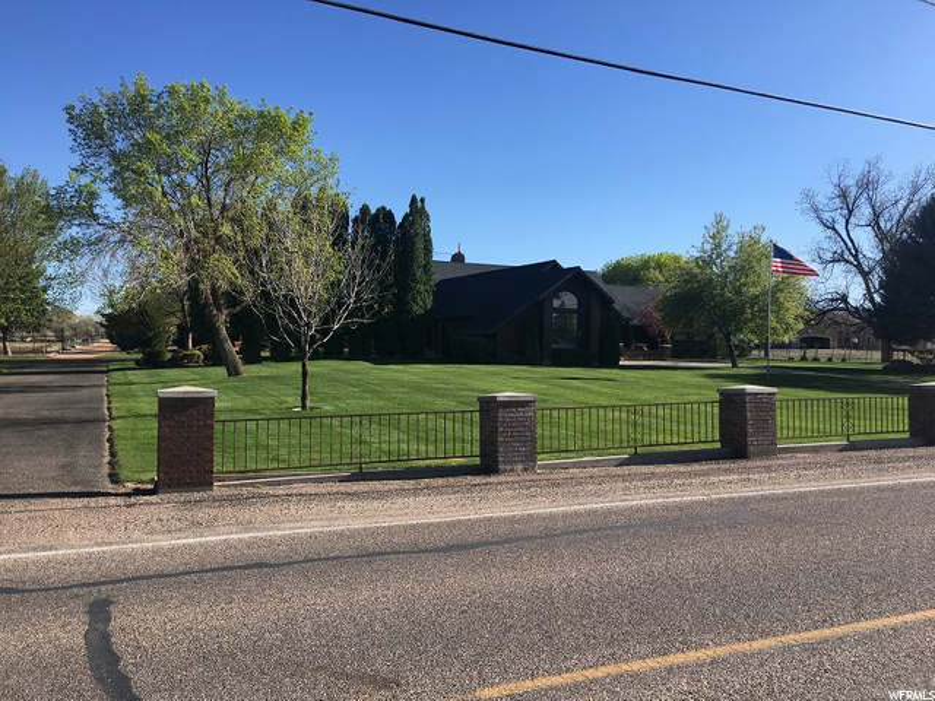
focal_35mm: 29
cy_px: 350
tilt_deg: -0.3
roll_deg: -2.0
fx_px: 783
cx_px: 468
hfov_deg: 61.7
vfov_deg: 48.2
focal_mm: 4.15
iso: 25
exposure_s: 1/1241
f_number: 2.2
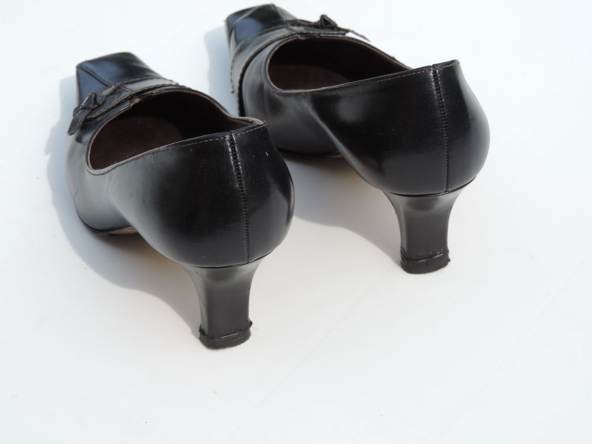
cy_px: 222
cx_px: 296
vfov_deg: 16.4
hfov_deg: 21.8
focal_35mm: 90
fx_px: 1539
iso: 80
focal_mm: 16
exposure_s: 1/320
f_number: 4.1
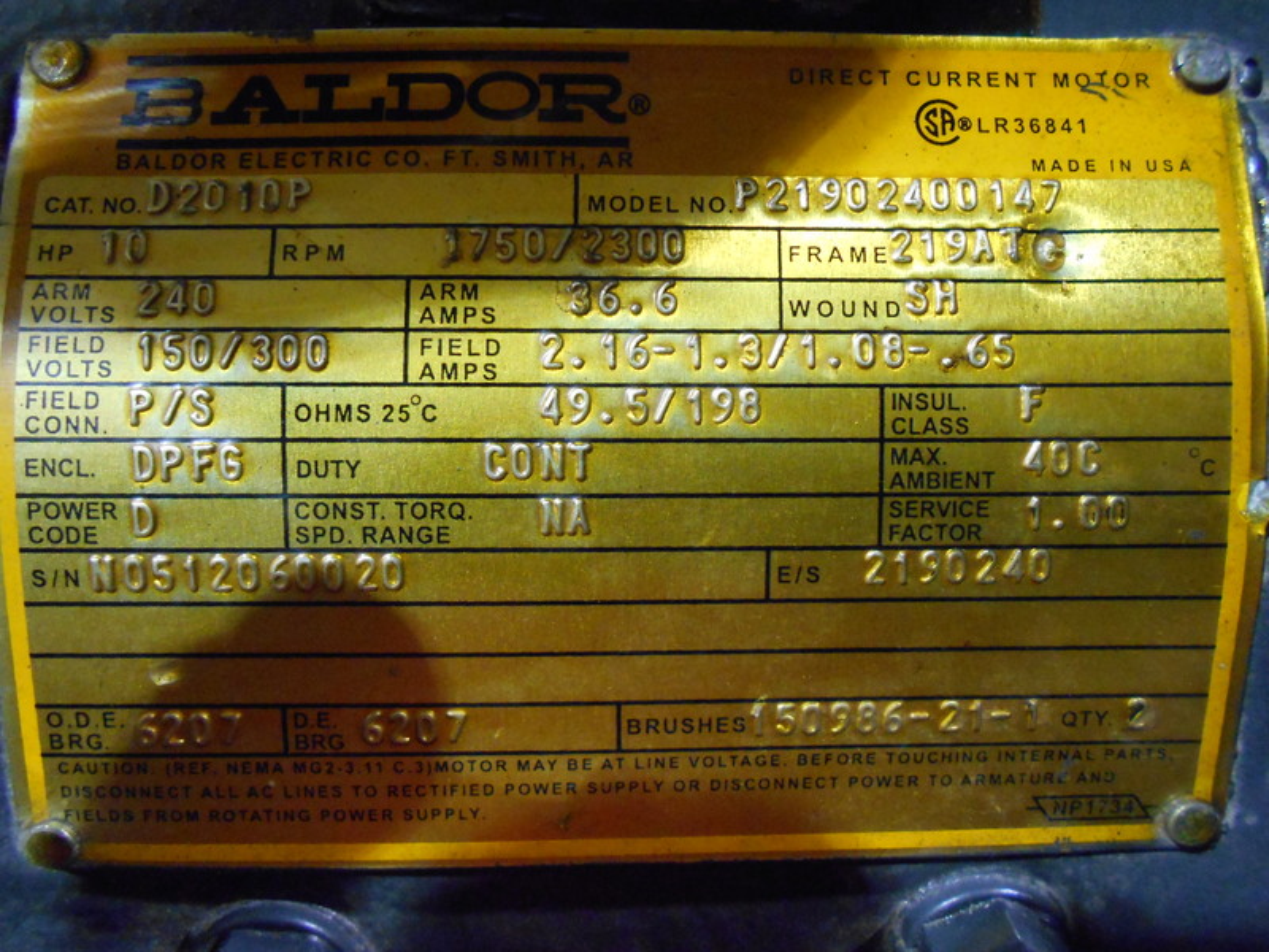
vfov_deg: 53.1
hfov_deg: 67.3
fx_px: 953
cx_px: 634
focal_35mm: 26
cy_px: 476
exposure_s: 1/25
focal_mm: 4.6
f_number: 3.2
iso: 800
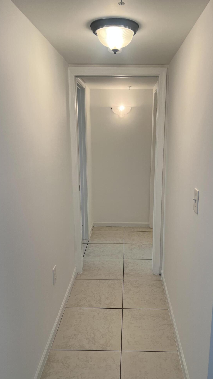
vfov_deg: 66.1
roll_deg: +0.0
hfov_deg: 40.1
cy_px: 193
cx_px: 122
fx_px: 291
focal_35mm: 29
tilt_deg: -11.2
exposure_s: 1/141
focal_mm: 5.7
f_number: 1.5
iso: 64
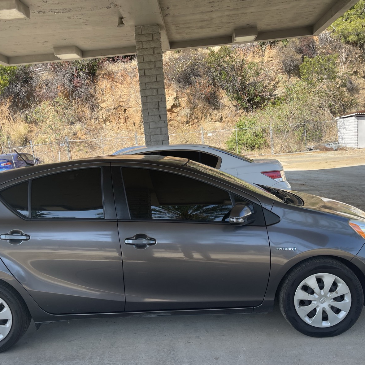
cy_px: 185
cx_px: 171
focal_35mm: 30
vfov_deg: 54.0
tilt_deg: -5.6
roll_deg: +4.5
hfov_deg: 54.0
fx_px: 358
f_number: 1.6
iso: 32
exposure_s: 1/930
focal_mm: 5.1
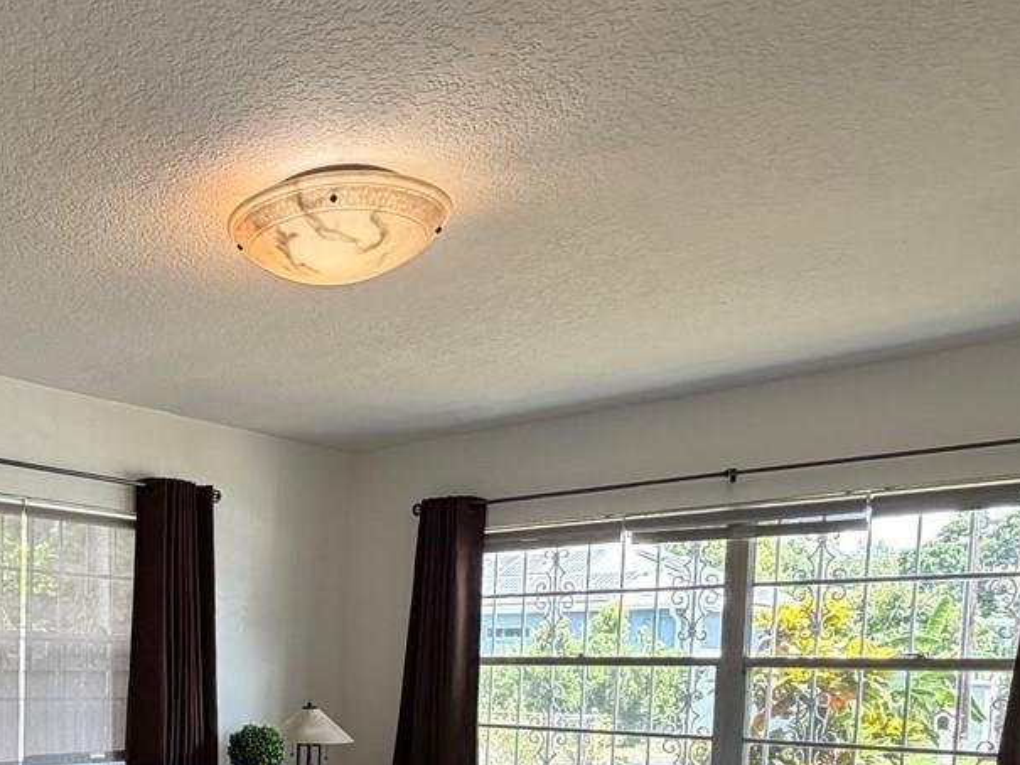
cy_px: 740
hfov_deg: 45.4
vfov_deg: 35.5
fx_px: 1090
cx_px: 99
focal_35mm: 37
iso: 160
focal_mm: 2.22
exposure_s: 1/120
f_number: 2.2
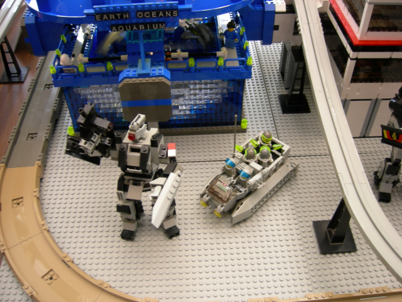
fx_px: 418
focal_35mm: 36
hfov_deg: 51.4
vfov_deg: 39.7
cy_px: 151
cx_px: 201
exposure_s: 1/4
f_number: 2.7
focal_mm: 7.5
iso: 64
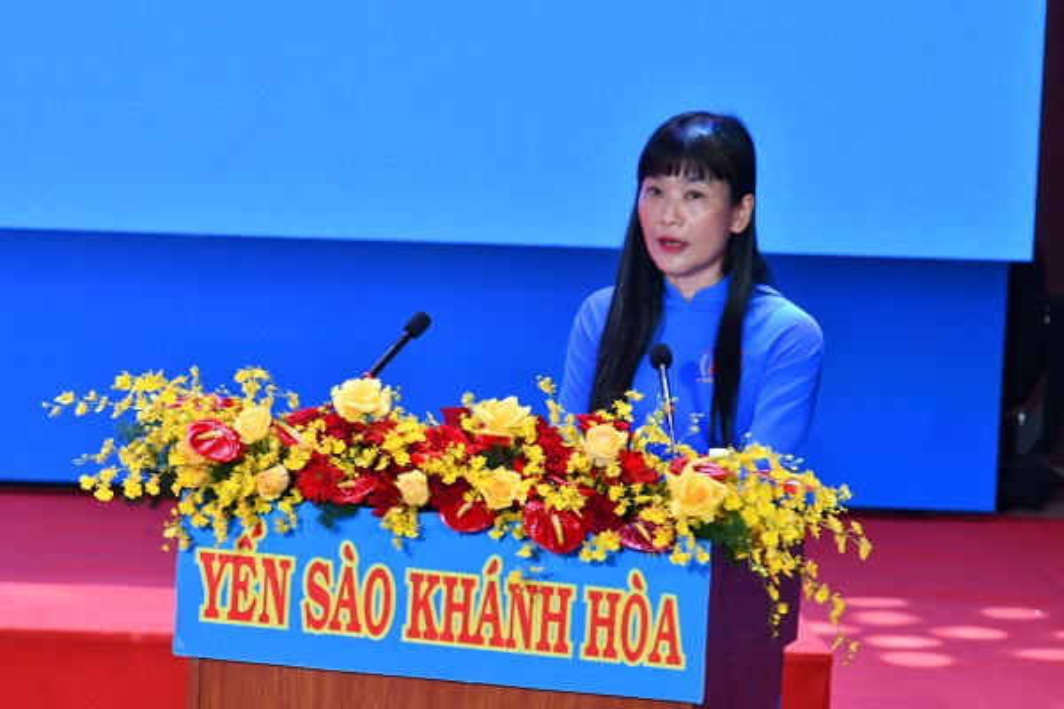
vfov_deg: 2.3
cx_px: 532
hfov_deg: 3.4
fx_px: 17732
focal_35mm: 600
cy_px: 354
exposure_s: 1/25
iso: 400
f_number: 10
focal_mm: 400
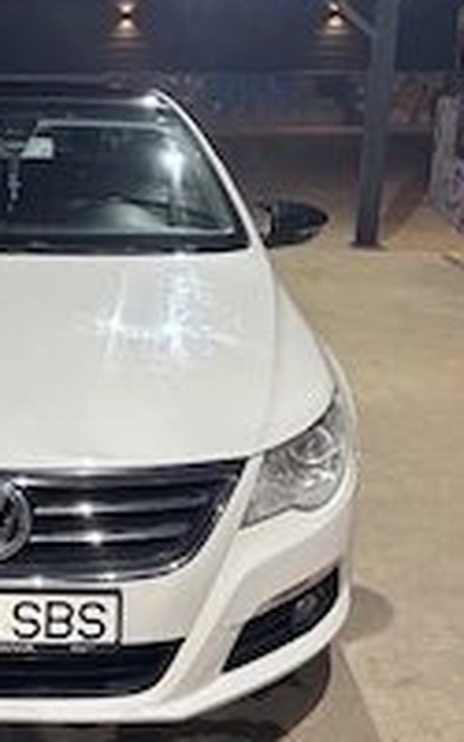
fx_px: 1113
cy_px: 241
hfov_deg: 22.6
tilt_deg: -8.2
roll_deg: -2.4
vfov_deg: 36.5
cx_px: 0
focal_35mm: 55
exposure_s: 1/50
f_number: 1.6
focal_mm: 5.96
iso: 160
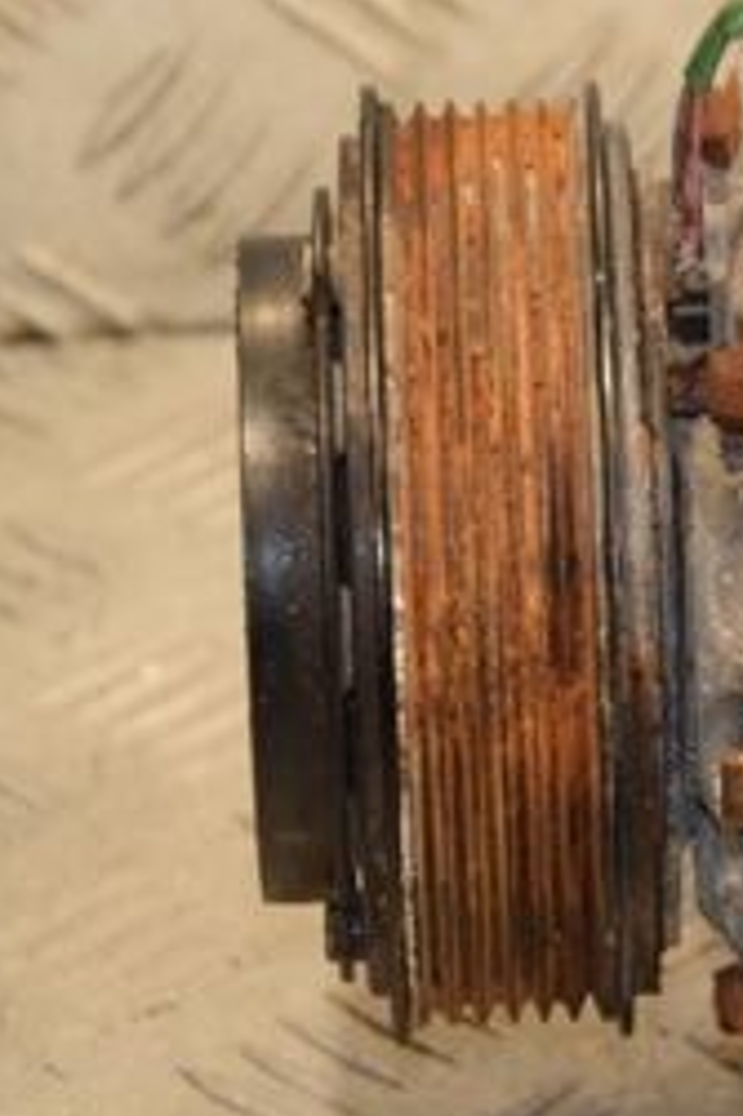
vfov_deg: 6.3
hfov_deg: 4.2
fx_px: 10083
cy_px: 582
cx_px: 1094
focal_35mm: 325
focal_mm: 85
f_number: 5.6
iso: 800
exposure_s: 1/160
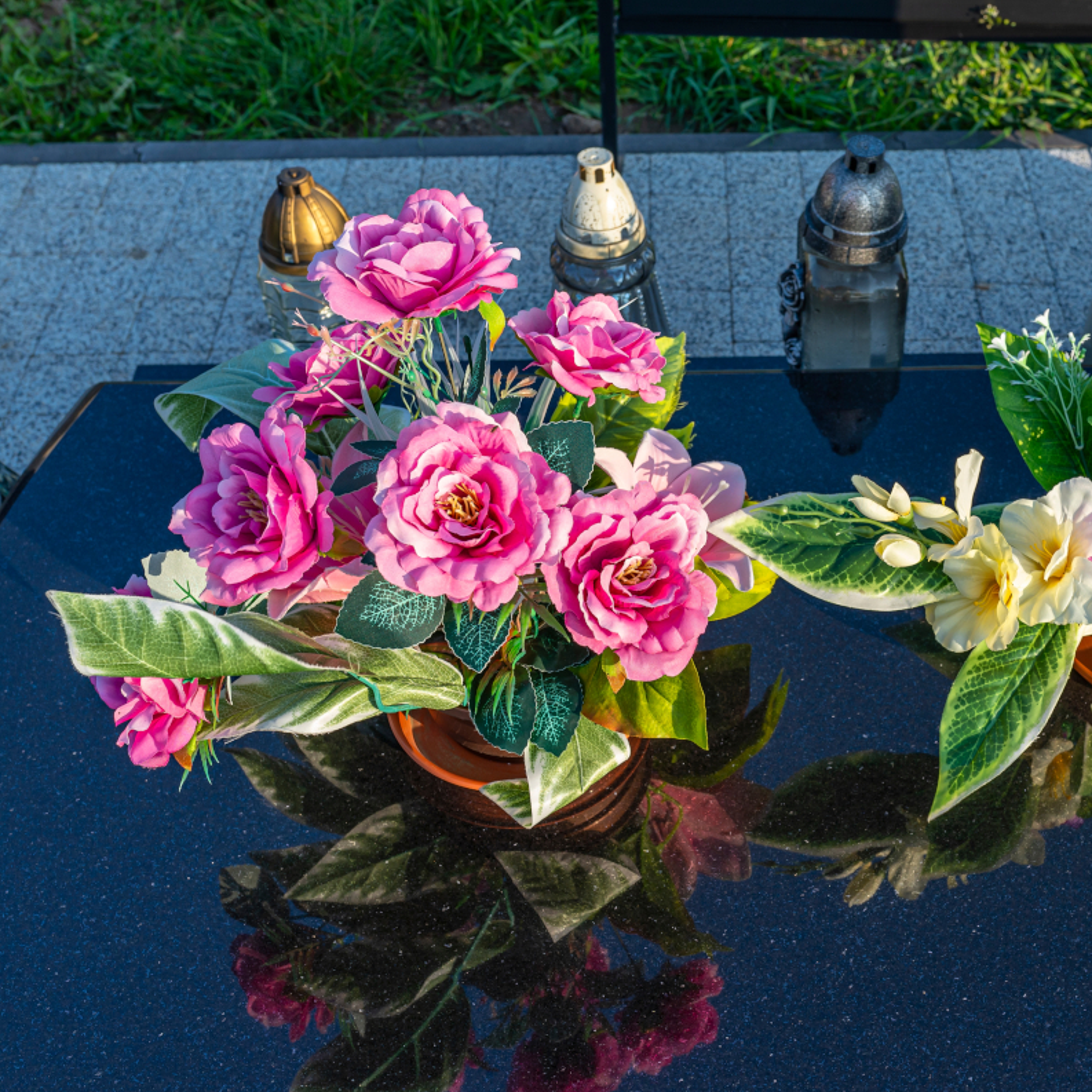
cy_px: 542
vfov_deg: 37.6
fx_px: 1606
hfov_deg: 36.7
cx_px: 818
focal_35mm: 45
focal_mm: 35
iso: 200
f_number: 8
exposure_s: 1/200
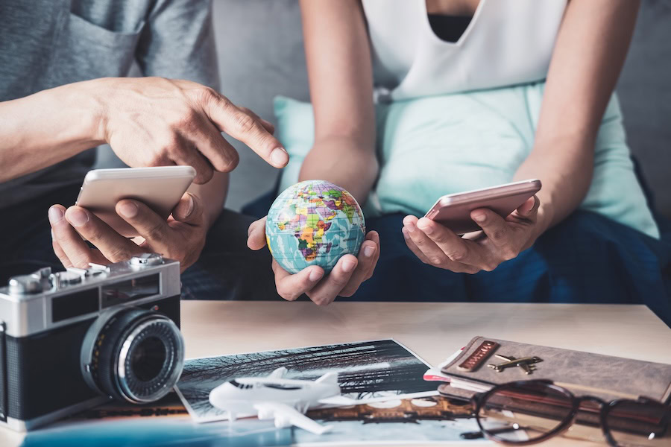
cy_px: 224
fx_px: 988
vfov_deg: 25.5
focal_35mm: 53
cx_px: 336
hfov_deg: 37.5
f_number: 3.2
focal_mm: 35
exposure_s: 1/100
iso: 200
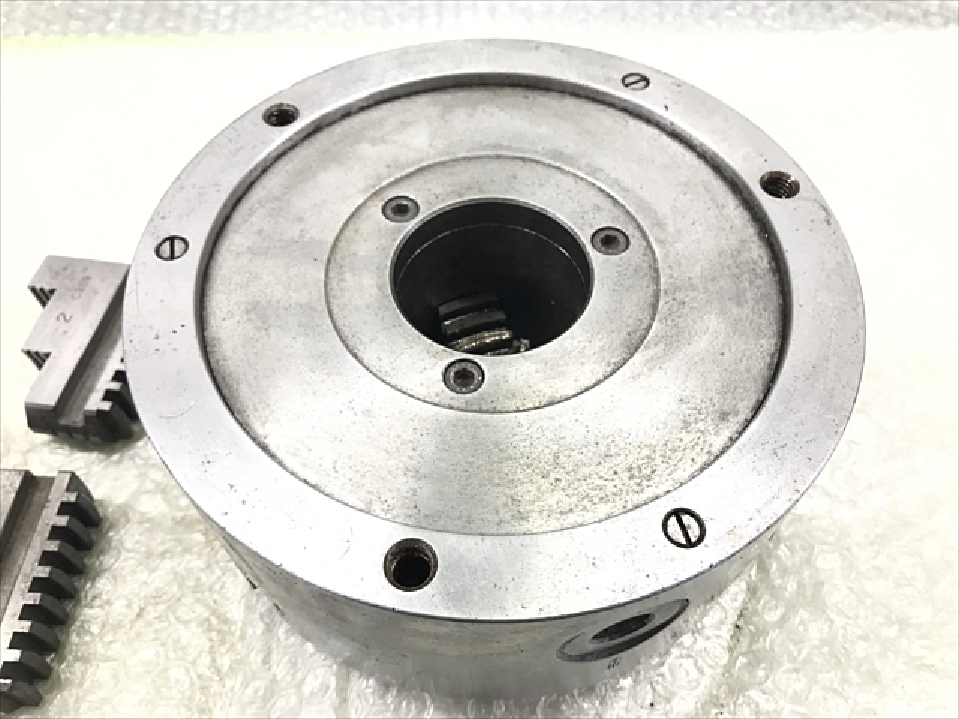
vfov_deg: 49.7
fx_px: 776
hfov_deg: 63.4
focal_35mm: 28
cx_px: 480
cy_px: 360
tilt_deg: -52.5
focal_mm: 3.99
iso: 32
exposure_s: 1/100
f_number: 1.8
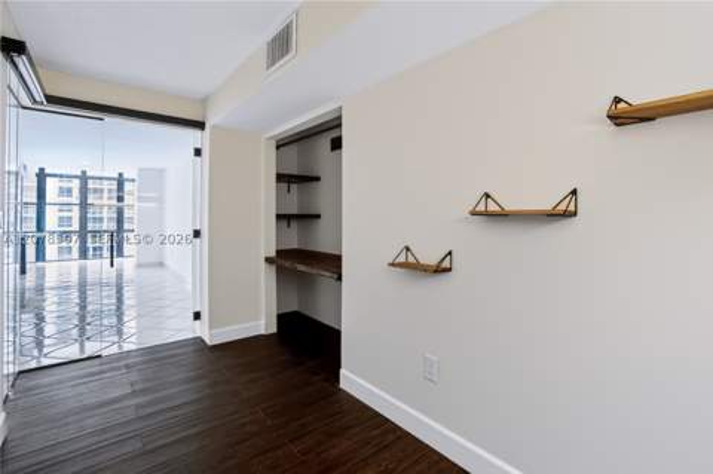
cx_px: 356
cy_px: 237
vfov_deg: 77.2
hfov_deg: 100.4
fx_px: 297
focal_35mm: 15
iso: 200
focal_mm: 10
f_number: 4
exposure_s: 1/320
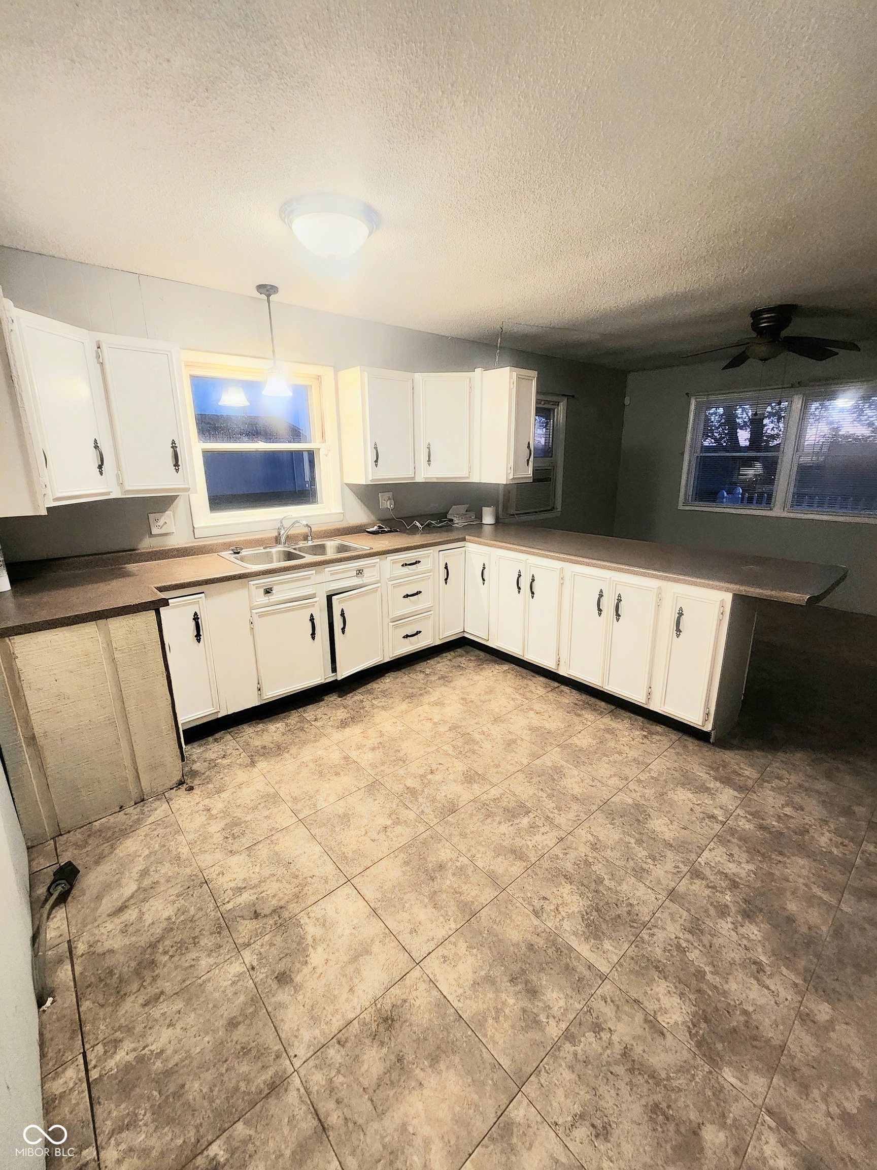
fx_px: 439
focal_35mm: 13
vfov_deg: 106.2
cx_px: 438
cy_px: 585
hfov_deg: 89.9
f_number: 2.2
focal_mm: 2.2
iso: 400
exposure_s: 1/60.2
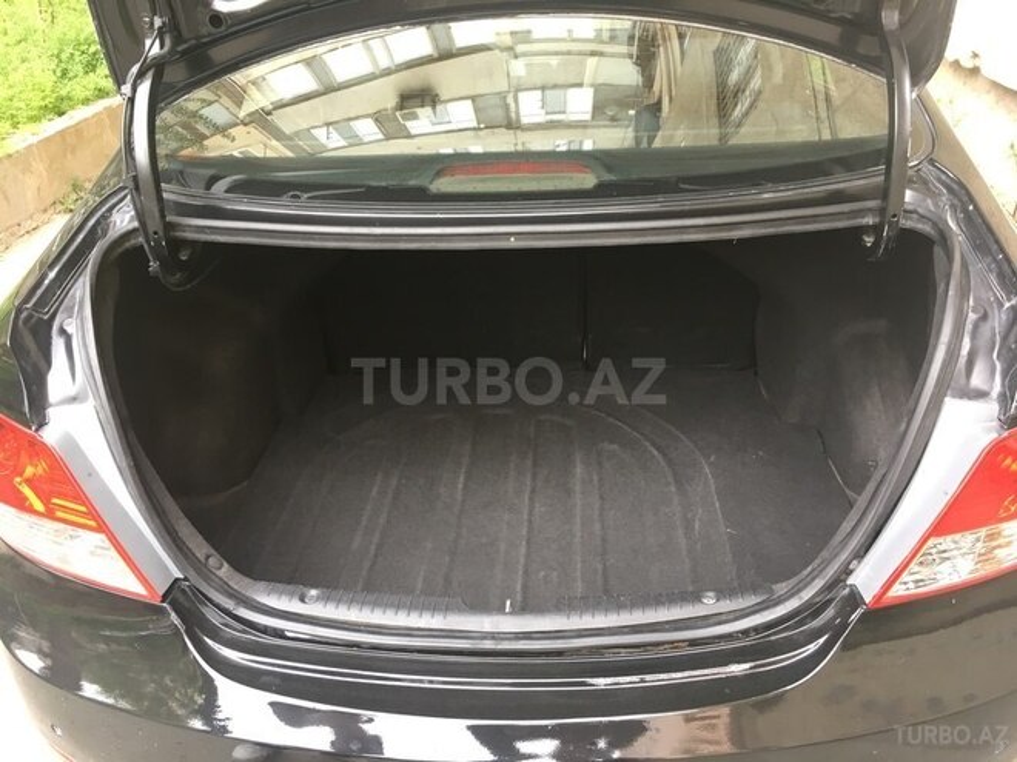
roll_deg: +0.6
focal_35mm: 29
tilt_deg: -28.6
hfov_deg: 61.7
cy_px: 381
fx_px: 852
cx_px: 508
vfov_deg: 48.2
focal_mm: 4.15
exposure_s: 1/33
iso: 25
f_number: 2.2
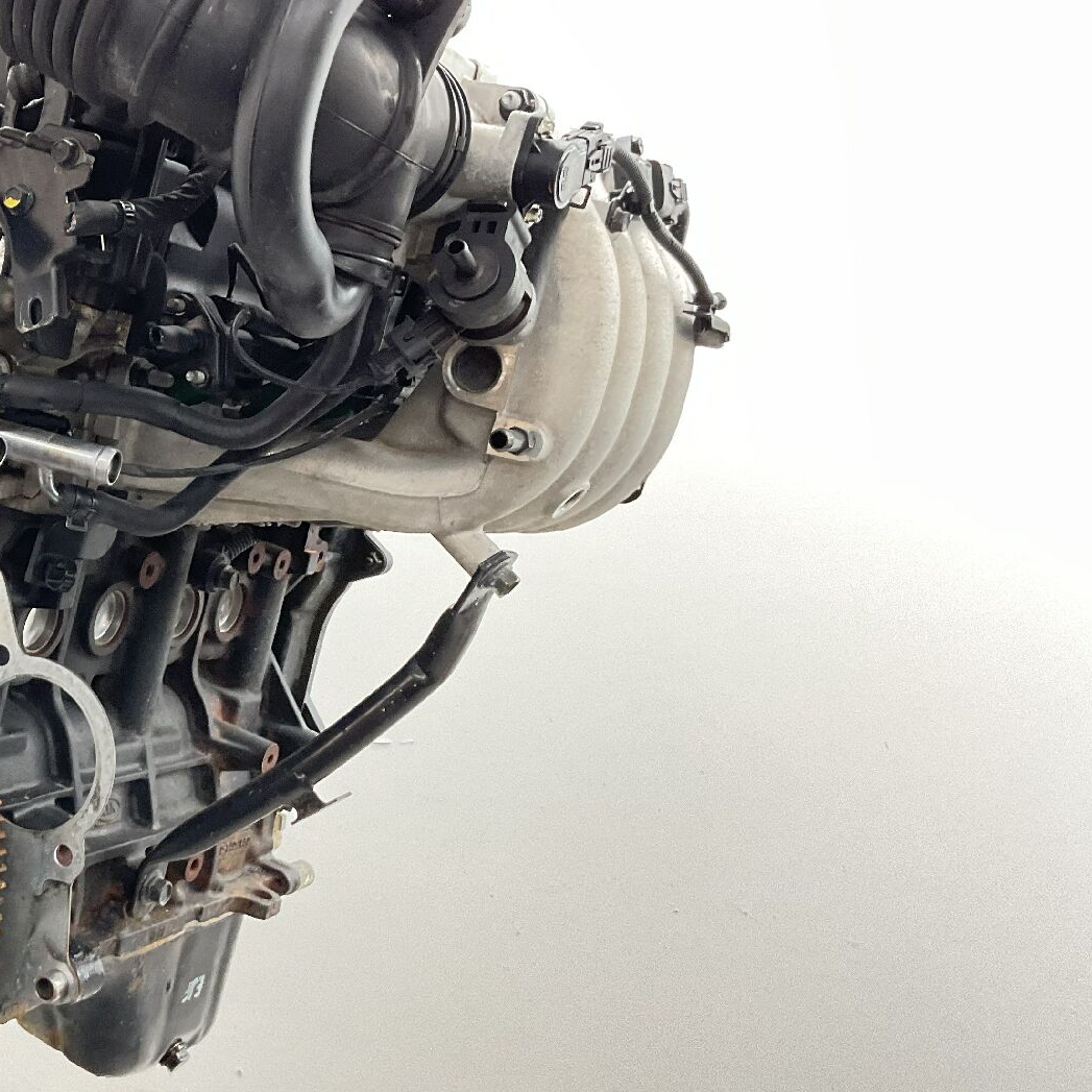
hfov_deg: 34.0
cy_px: 458
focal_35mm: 47
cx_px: 94
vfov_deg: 36.0
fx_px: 1677
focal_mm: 3
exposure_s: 1/50
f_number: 1.8
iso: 160
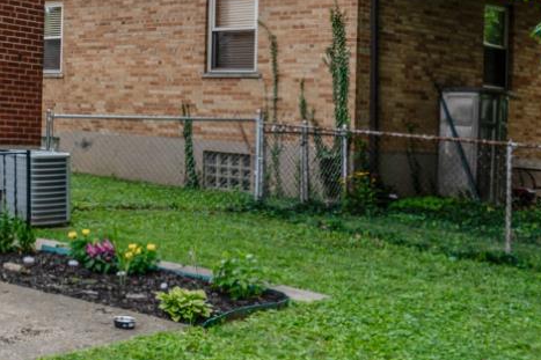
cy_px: 177
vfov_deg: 22.2
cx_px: -96
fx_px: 916
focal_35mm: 61
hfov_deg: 28.8
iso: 125
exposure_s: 1/125
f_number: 8
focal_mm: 19
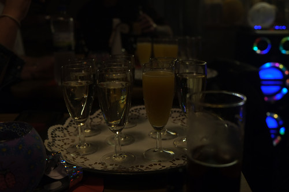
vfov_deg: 35.0
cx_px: 144
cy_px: 96
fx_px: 305
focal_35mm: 38
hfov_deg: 50.7
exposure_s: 1/60
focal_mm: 25.4
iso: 800
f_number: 3.2
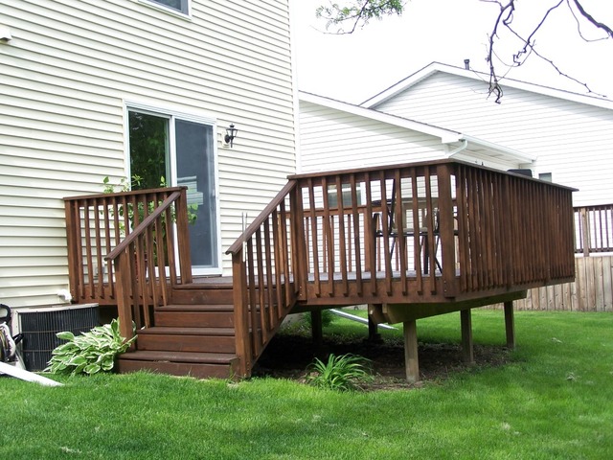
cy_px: 230
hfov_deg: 37.5
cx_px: 306
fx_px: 903
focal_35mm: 51
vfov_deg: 28.6
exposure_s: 1/250
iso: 80
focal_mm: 8.5
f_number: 3
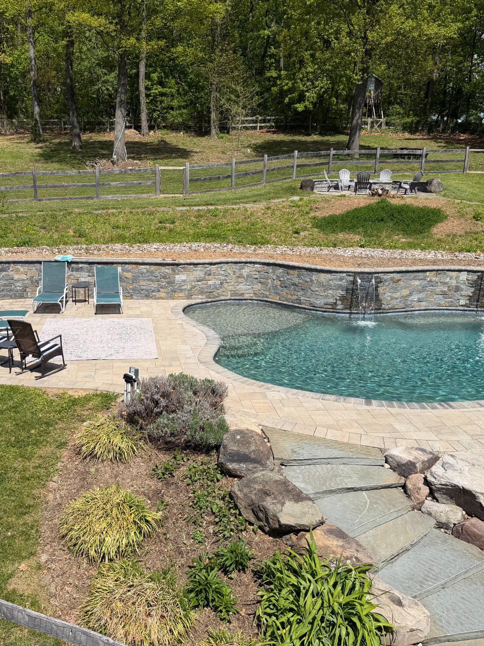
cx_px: 193
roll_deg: -1.8
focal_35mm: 33
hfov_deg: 42.7
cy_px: 325
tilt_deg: -14.1
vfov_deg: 55.3
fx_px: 615
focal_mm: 6.76
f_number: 1.78
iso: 80
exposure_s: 1/6173
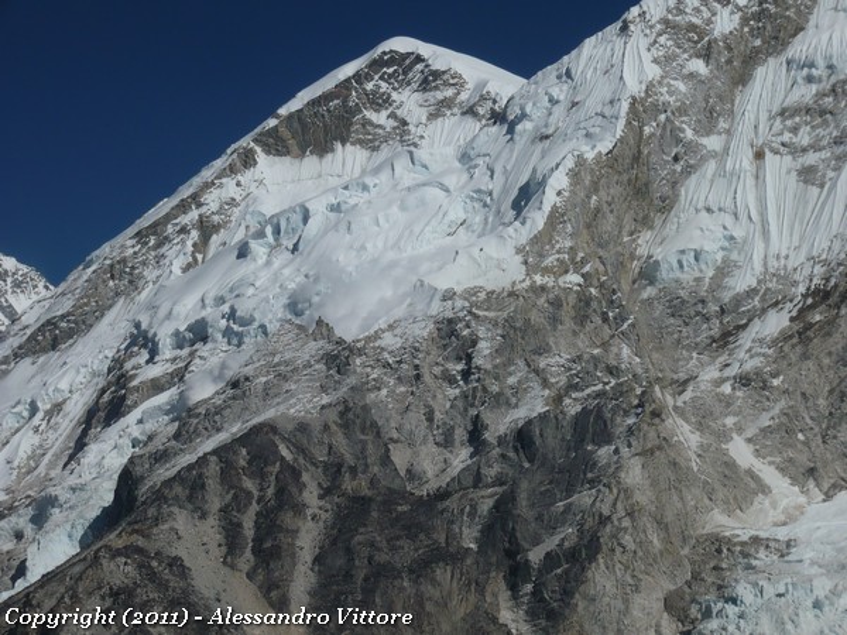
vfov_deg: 14.4
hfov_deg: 19.1
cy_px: 318
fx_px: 2520
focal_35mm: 103
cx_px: 424
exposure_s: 1/500
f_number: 14
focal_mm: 17
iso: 100
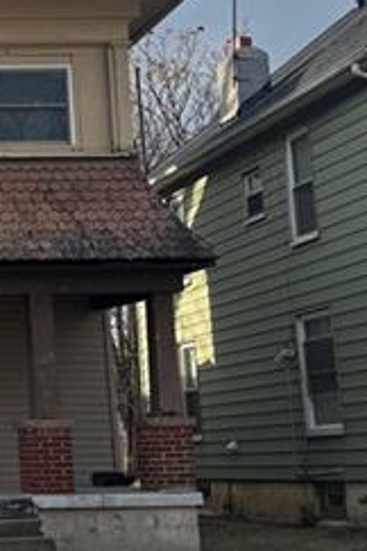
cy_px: 261
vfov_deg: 25.7
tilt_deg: +8.6
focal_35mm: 79
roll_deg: +1.1
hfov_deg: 15.4
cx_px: -251
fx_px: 1208
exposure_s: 1/4049
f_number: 1.78
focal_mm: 6.76
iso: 80
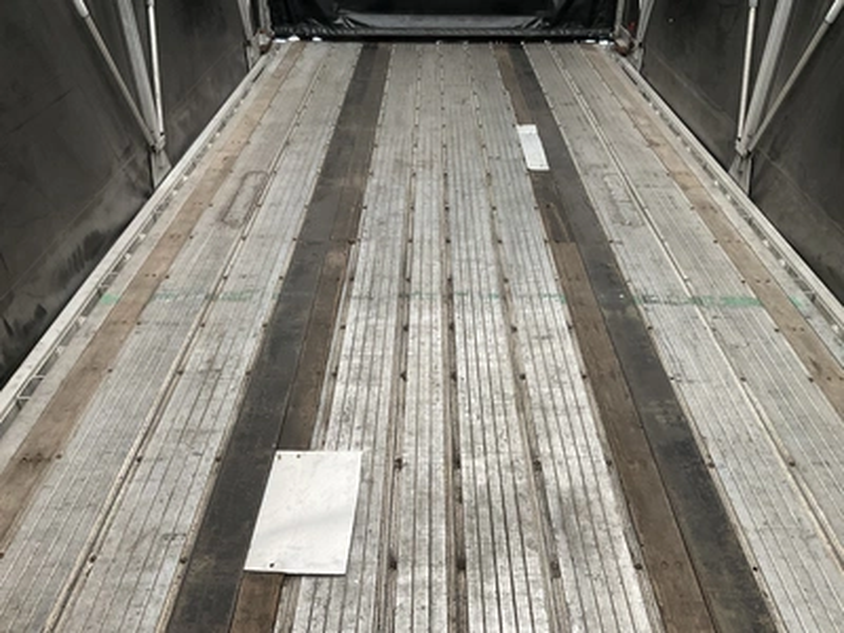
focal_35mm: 29
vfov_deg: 48.2
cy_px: 316
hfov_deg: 61.7
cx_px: 422
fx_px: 707
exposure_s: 1/63
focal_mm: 3
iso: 64
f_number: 1.8
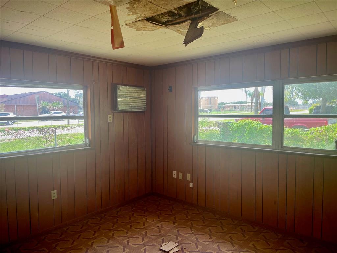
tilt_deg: -2.3
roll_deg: -0.6
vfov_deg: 53.1
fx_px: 253
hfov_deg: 67.3
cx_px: 168
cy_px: 126
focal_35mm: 26
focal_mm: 4.2
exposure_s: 1/121
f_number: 1.6
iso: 40
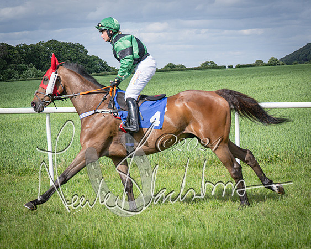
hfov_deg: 16.1
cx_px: 123
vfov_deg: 12.9
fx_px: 1096
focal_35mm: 119
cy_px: 125
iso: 400
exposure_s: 1/2500
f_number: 5
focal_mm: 70
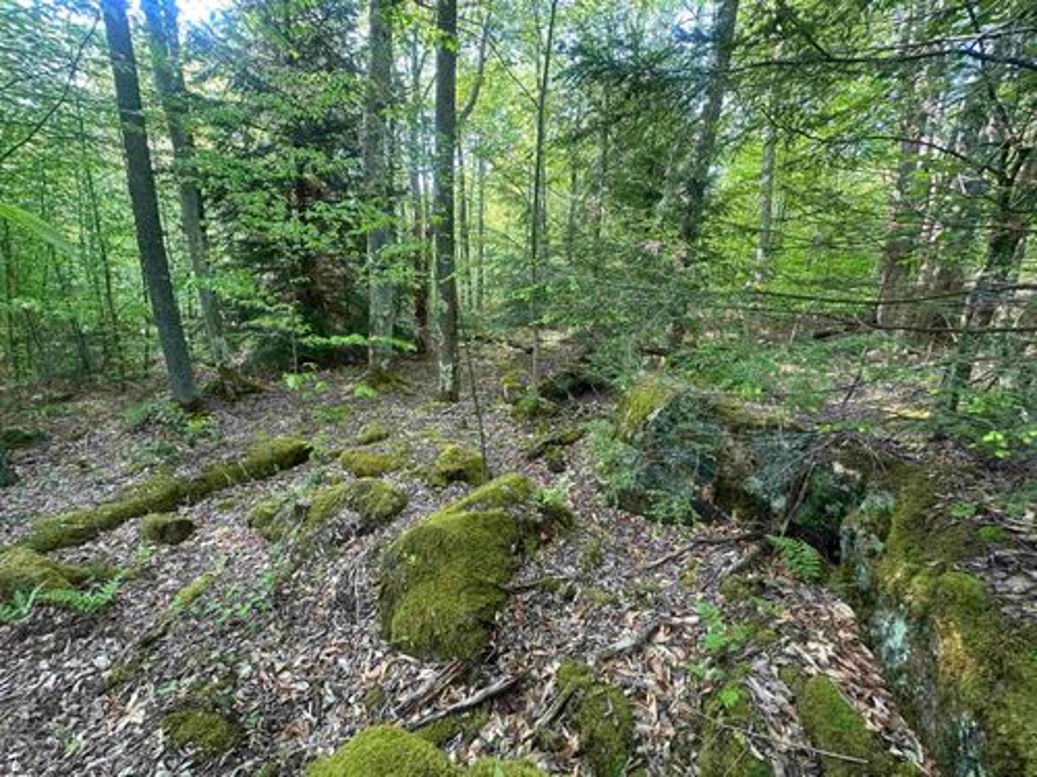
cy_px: 388
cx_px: 518
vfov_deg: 85.7
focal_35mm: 14
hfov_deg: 102.1
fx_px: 419
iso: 100
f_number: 2.2
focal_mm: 2.22
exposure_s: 1/99
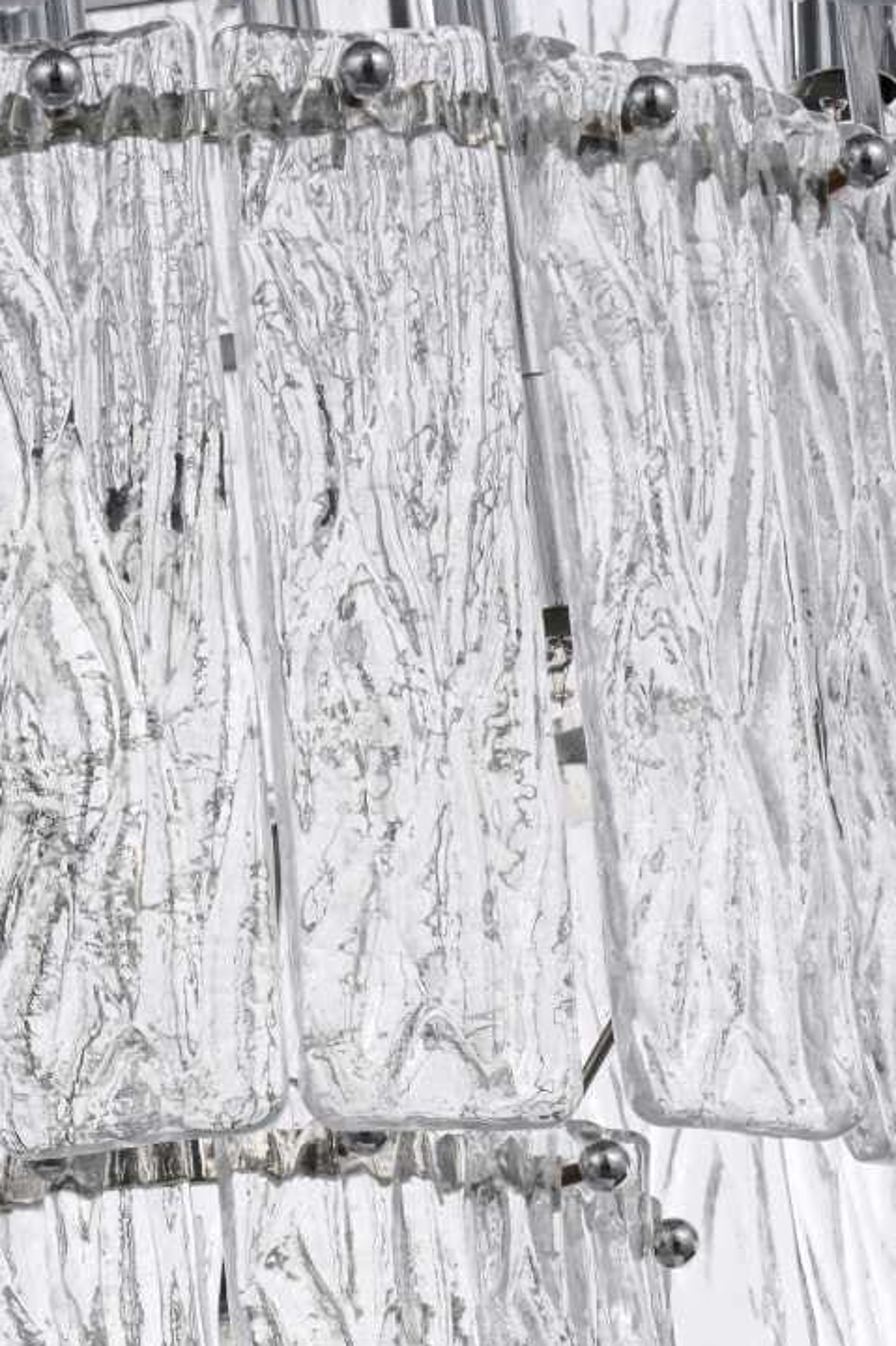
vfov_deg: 11.8
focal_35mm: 171
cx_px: 73
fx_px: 6387
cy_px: 1503
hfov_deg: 8.0
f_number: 22
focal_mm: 64
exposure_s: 1/100
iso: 100
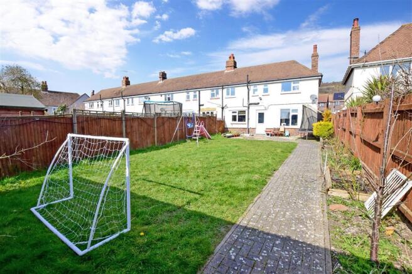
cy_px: 137
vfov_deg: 77.3
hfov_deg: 100.4
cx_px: 206
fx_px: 172
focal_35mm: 15
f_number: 13
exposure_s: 1/500
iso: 400
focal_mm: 10
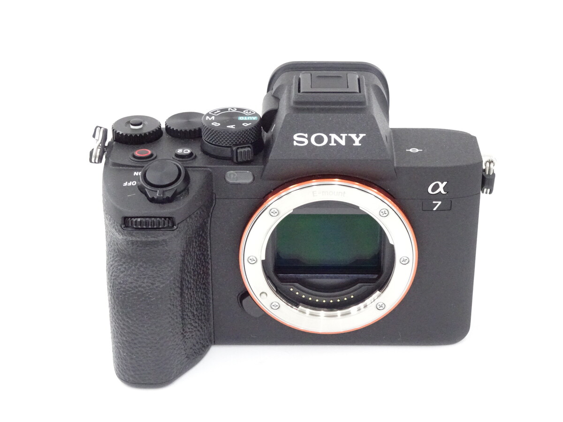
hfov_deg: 26.7
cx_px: 282
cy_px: 211
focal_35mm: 73
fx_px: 1187
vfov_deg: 20.2
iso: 1250
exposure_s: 1/80
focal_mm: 12.42
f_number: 5
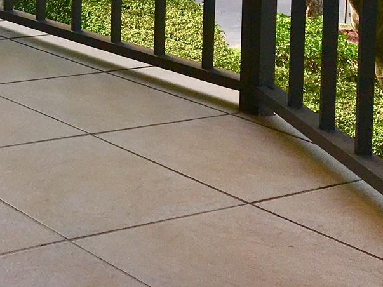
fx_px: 1073
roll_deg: +0.0
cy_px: -154
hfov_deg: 18.2
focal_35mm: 97
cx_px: -179
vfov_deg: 14.2
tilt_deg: -4.8
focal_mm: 4.15
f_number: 2.2
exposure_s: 1/601
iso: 25
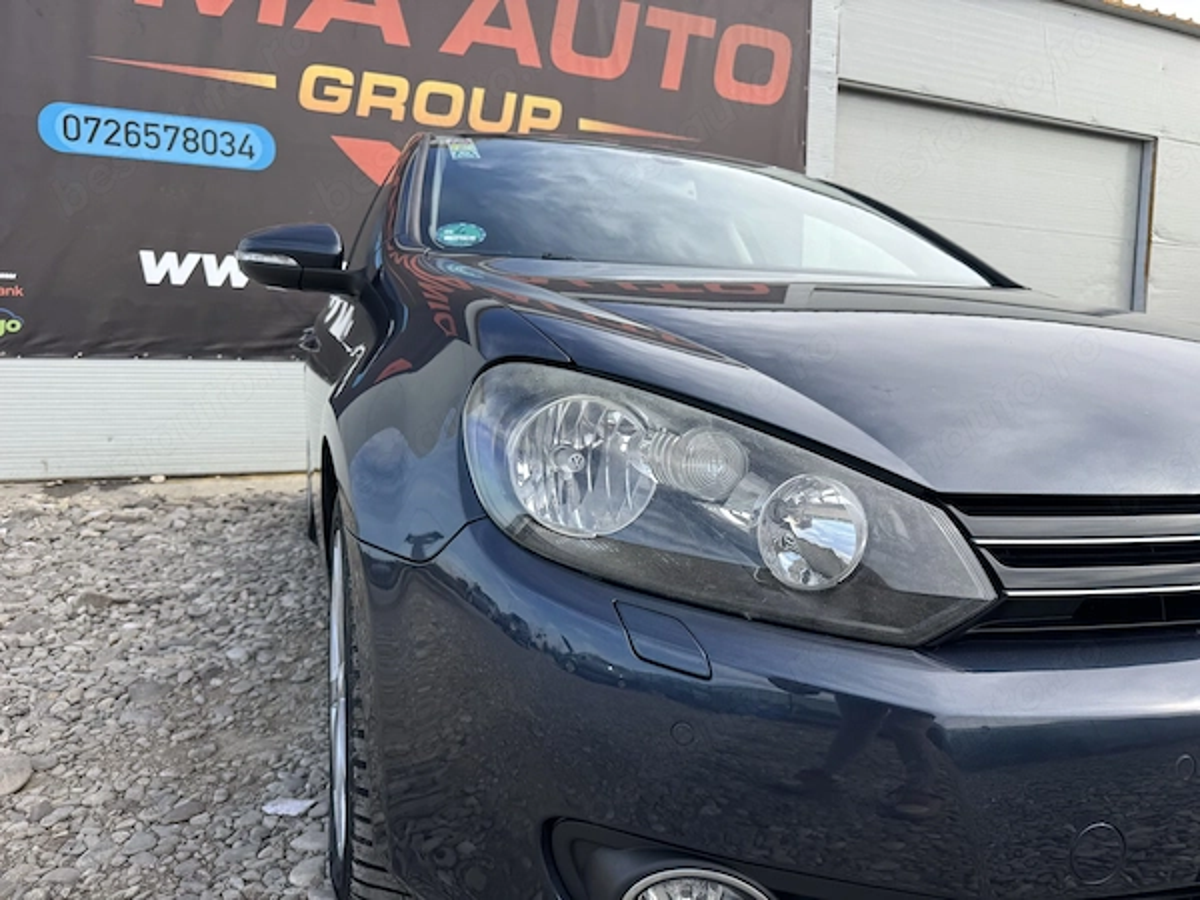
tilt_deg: -5.0
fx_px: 832
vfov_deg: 56.8
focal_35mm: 24
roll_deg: -1.1
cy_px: 450
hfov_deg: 71.6
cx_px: 600
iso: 80
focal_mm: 6.76
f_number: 1.78
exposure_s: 1/1597
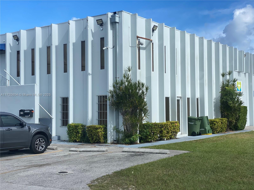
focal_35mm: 52
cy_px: 95
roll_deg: +0.3
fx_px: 382
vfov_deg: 28.0
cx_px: 127
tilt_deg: +3.1
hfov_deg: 36.8
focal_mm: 6
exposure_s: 1/1653
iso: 20
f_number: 2
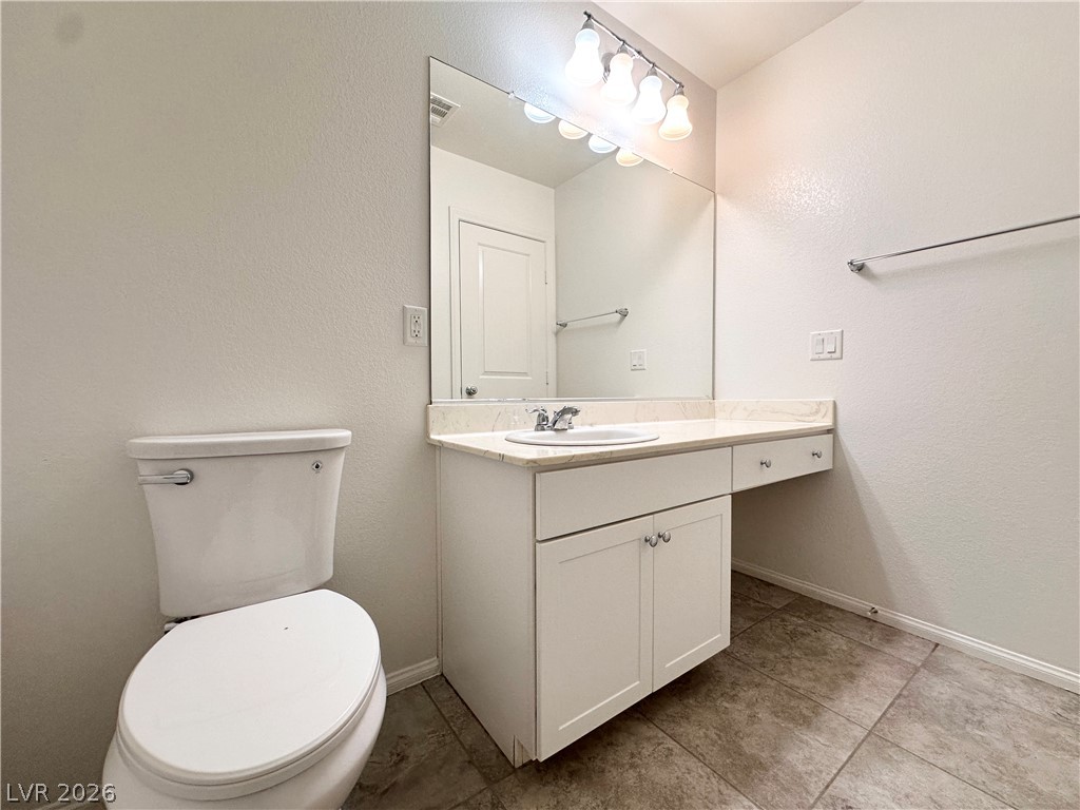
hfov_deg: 102.1
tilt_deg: -2.2
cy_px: 405
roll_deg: +0.3
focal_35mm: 14
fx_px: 437
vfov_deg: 85.7
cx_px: 540
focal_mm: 2.22
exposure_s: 1/120
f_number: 2.2
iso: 160
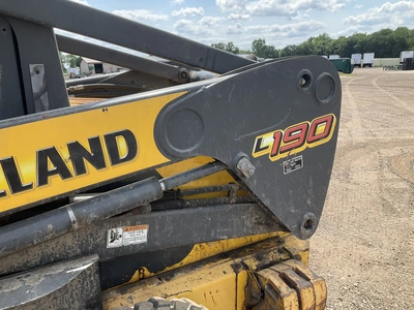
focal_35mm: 29
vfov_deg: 48.2
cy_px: 155
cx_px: 207
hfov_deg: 61.7
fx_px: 347
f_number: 1.8
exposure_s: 1/749
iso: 25
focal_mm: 3
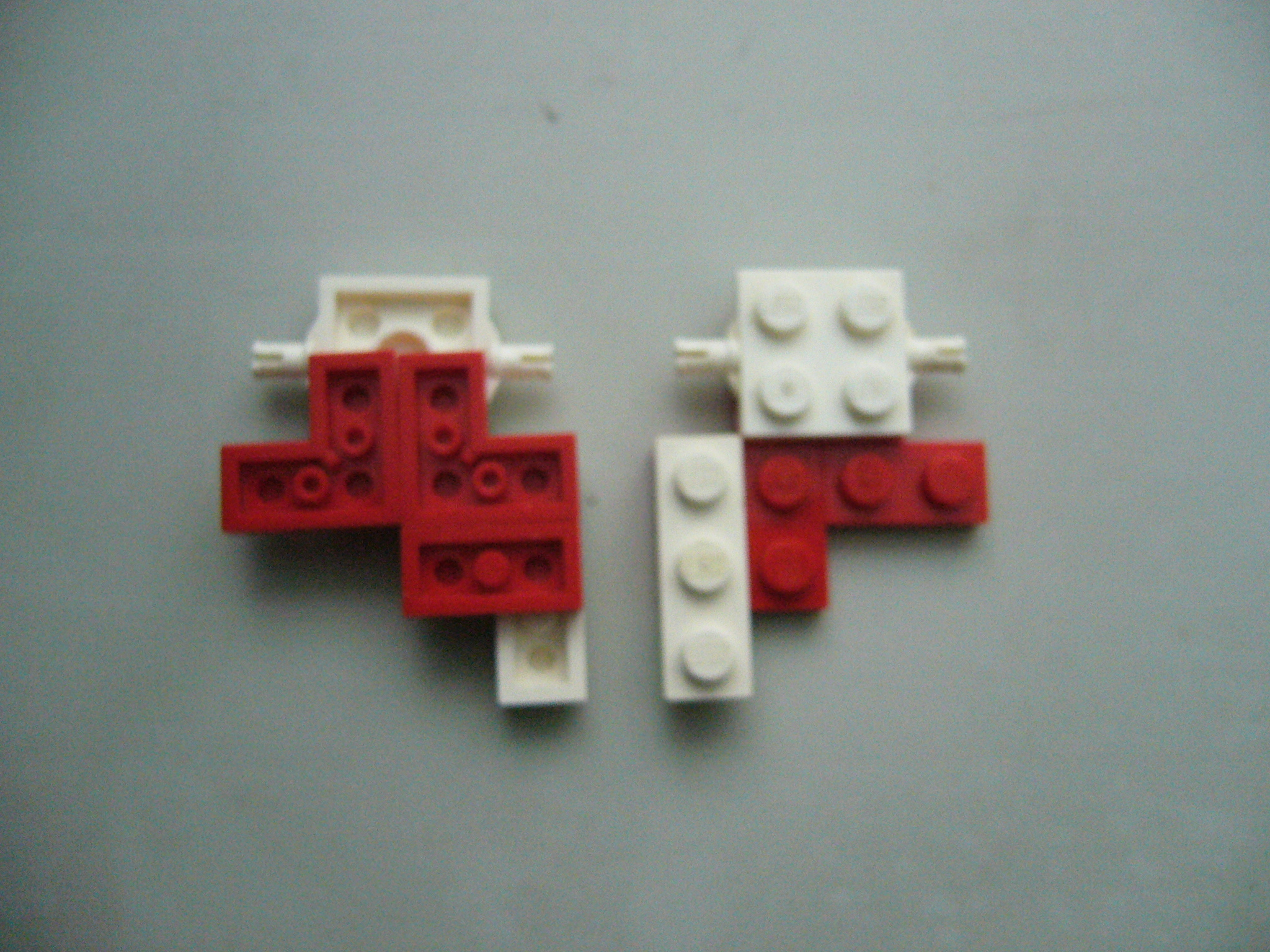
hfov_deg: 52.6
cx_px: 635
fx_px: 1284
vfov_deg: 40.7
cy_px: 476
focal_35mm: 35
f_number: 2.8
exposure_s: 1/80
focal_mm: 5.8
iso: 400
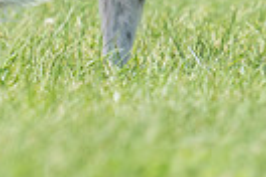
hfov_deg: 0.9
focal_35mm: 2173
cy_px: -122
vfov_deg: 0.6
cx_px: 54
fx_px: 16055
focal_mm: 493
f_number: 6.3
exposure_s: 1/4000
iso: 1600
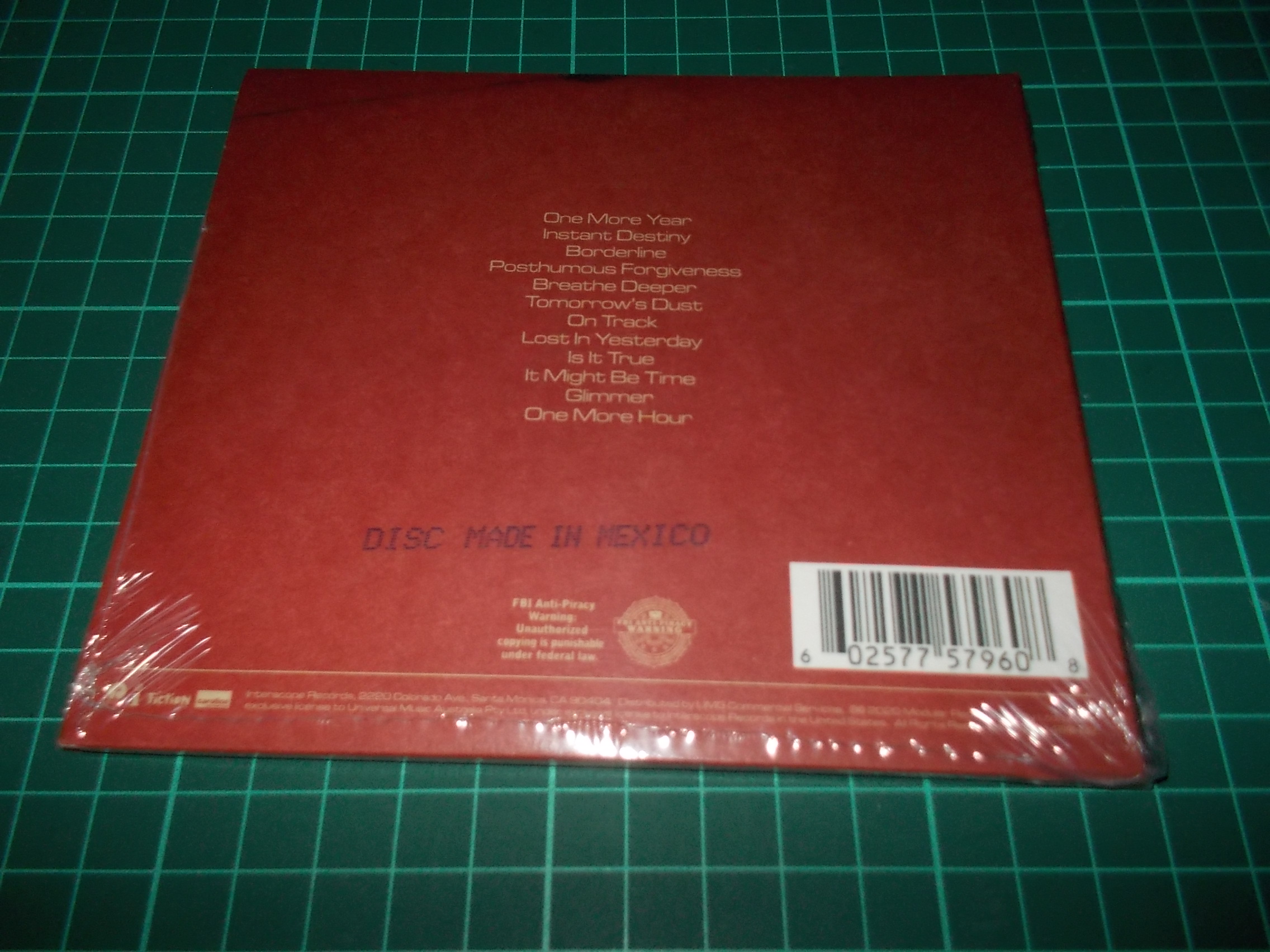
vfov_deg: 48.2
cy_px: 476
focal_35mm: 29
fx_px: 1064
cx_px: 635
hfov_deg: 61.7
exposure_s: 1/30
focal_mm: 4.1
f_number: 3.3
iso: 200
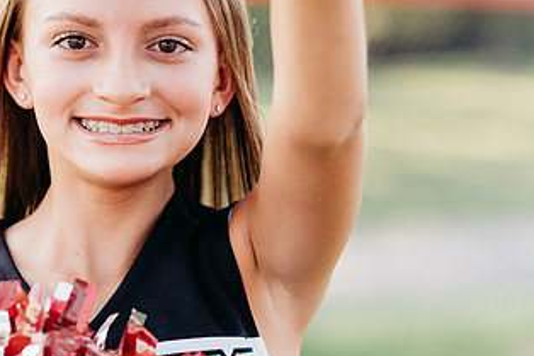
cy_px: 95
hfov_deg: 13.0
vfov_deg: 8.7
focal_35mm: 157
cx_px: 121
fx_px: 2328
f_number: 2.8
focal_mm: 85
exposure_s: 1/500
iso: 200
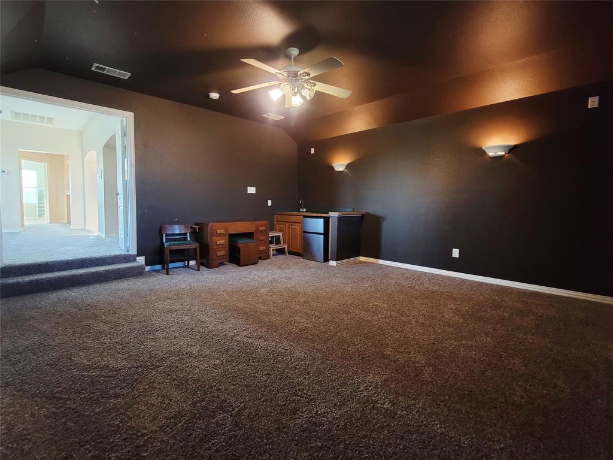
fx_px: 230
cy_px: 230
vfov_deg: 89.9
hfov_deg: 106.2
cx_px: 306
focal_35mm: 13
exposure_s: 1/60
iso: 320
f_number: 2.2
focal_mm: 2.2
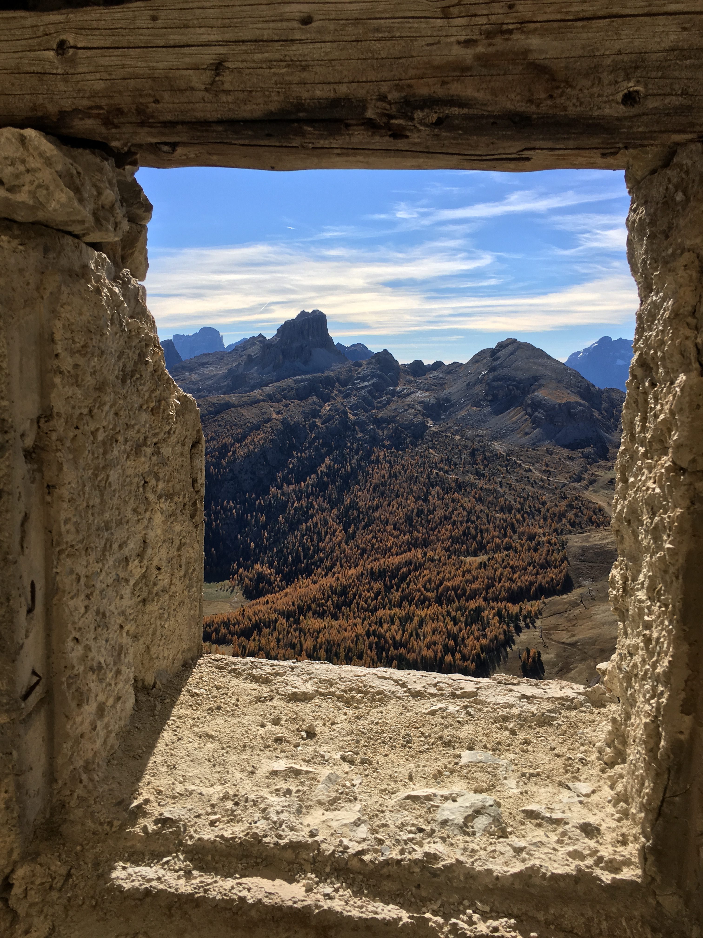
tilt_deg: -7.6
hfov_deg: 48.2
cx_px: 352
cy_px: 469
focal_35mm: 29
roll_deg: -2.0
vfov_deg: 61.7
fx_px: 785
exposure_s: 1/1923
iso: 25
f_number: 2.2
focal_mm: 4.15
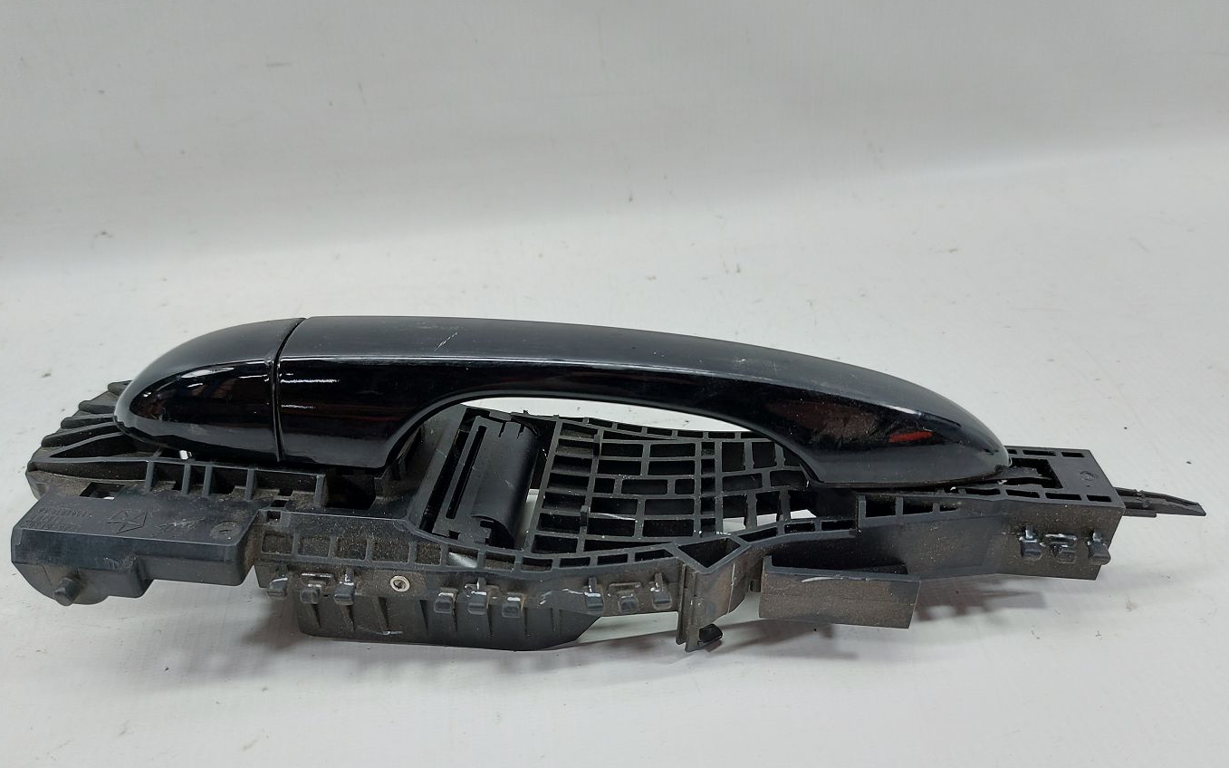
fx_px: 871
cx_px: 607
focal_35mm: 26
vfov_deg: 47.3
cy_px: 465
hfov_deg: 70.4
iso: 64
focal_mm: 5.23
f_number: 1.8
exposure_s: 1/50
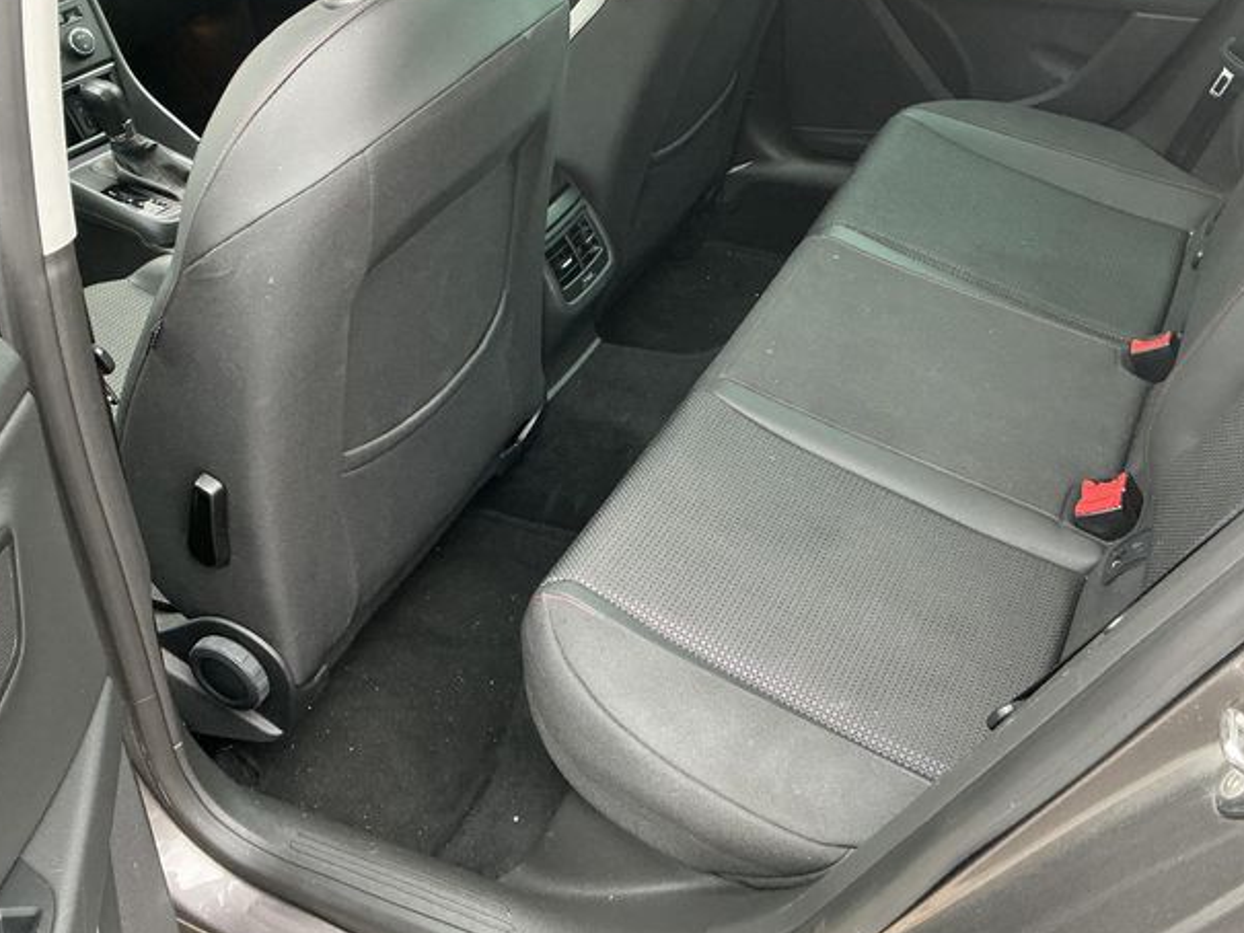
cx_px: 627
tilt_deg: -31.5
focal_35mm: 37
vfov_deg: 38.6
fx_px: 1330
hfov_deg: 50.1
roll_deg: +5.7
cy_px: 421
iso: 200
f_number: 1.8
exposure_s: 1/60
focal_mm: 3
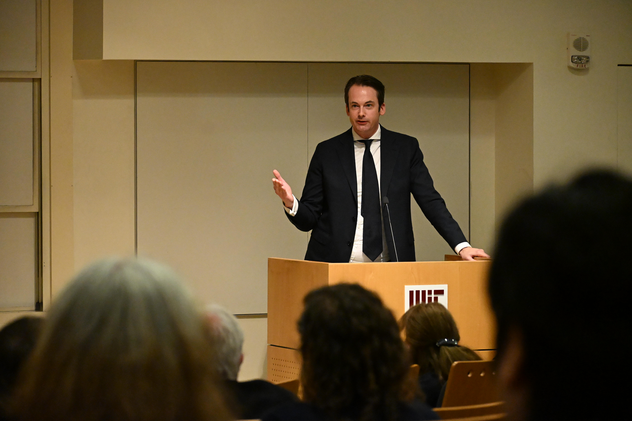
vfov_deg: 9.8
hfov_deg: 14.7
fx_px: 2449
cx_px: 316
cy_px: 210
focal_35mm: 140
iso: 8000
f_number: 5
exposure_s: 1/160
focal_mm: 93
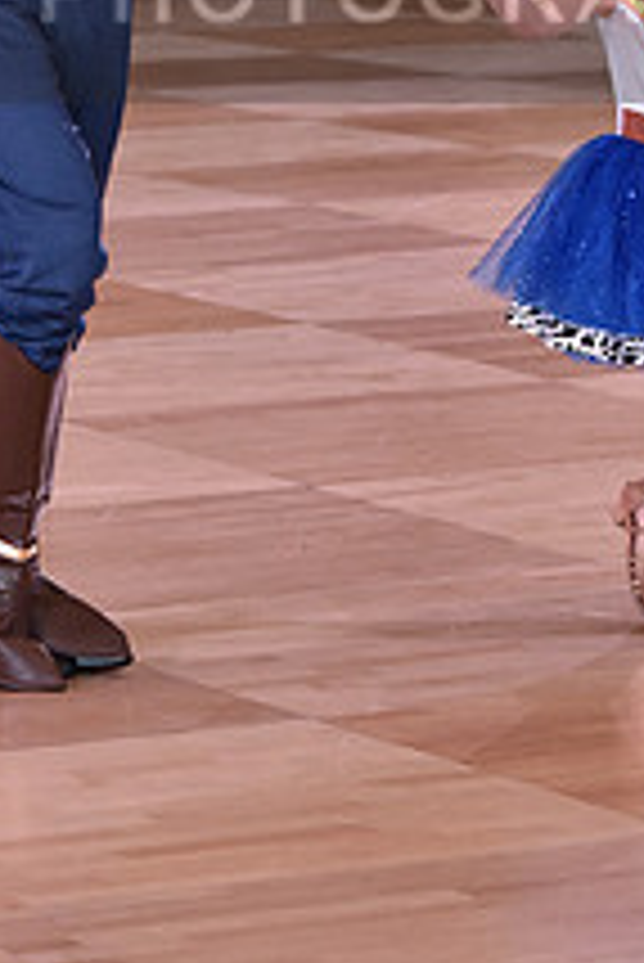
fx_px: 7393
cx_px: 313
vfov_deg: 7.4
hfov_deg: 5.0
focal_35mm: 276
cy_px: -45
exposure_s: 1/250
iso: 1600
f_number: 6.3
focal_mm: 102
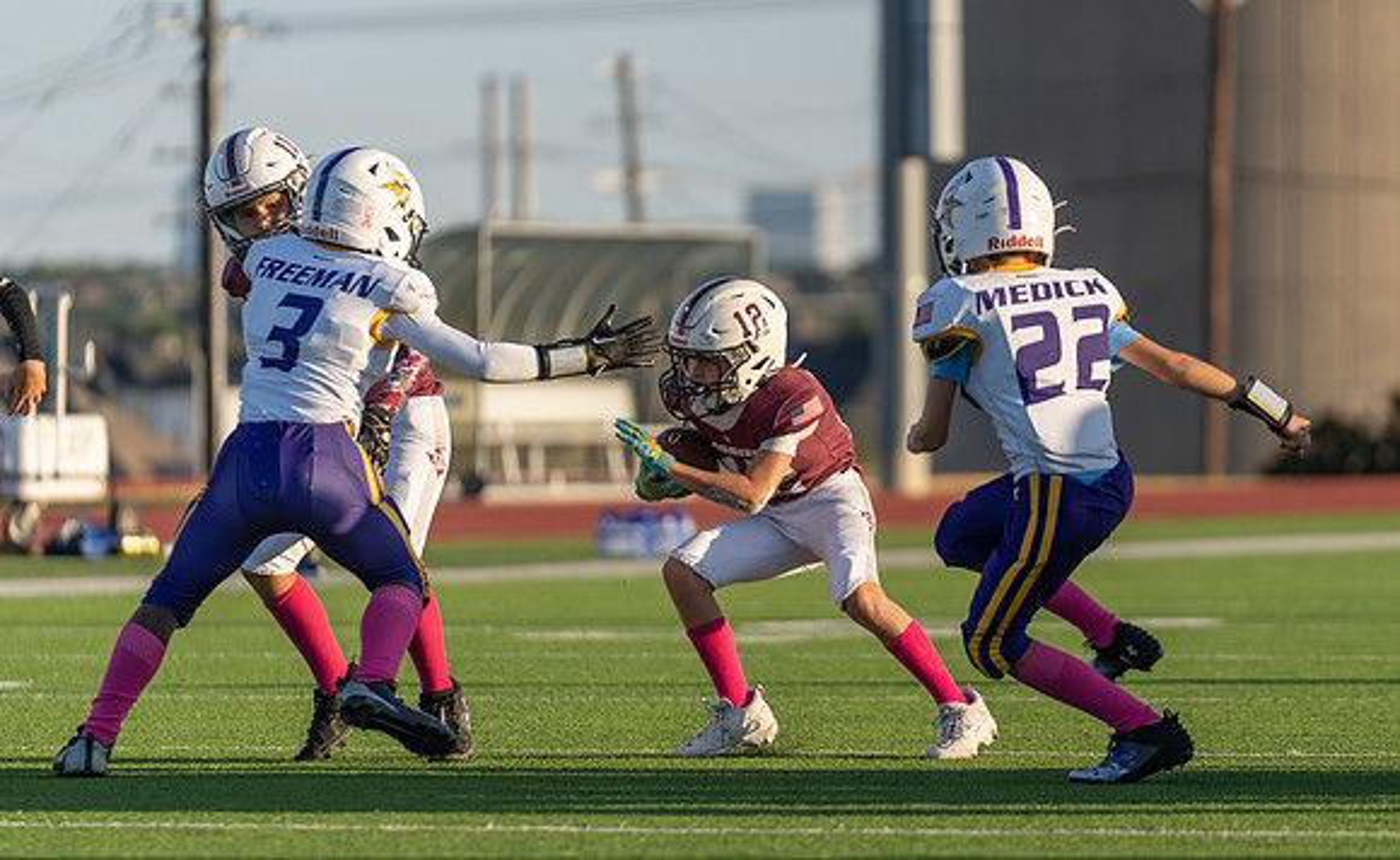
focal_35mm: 311
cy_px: 443
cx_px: 905
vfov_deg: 4.2
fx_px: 11789
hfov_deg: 6.8
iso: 125
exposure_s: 1/1250
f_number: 2.8
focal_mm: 200
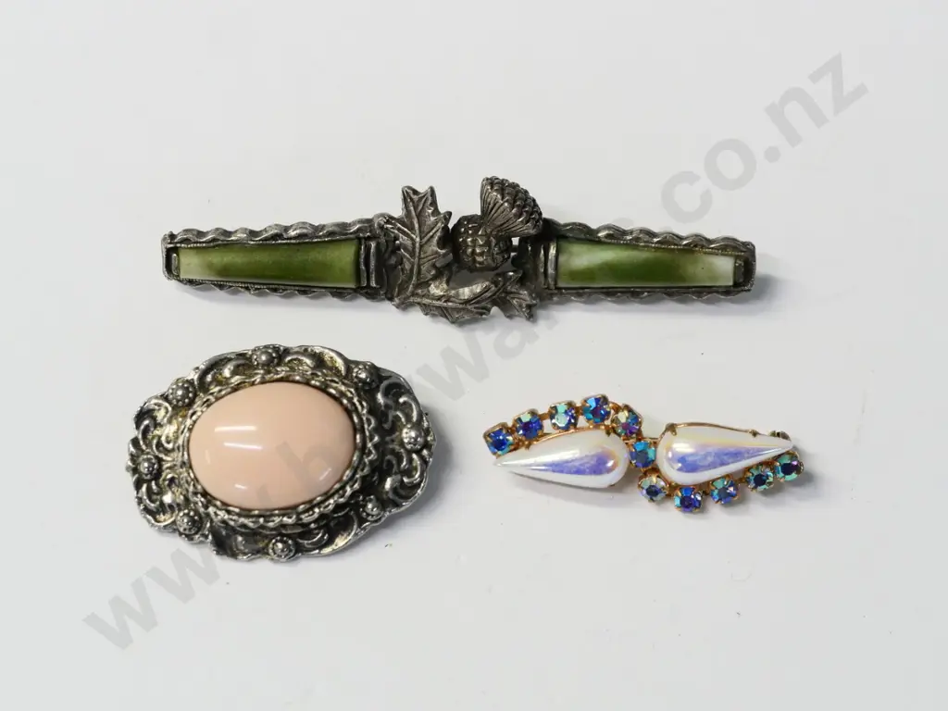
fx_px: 3286
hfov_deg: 16.4
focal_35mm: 120
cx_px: 474
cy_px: 356
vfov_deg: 12.3
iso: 3200
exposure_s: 1/160
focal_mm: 60
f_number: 5
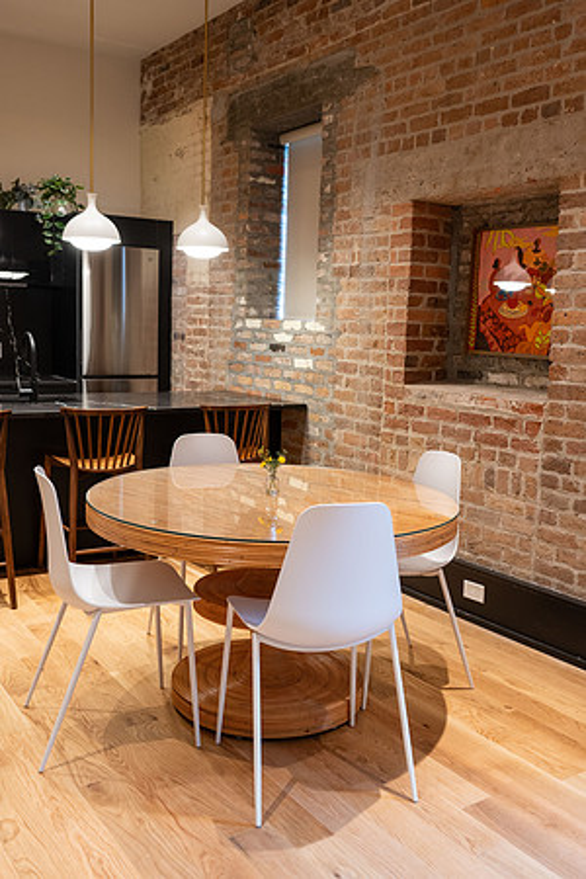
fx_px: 855
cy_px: 440
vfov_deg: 54.4
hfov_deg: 37.9
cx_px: 293
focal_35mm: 35
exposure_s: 1/40
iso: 800
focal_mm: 35
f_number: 4
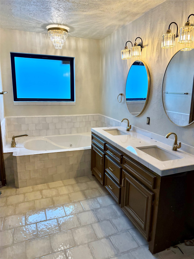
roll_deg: -0.9
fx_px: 179
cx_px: 97
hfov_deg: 56.8
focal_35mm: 24
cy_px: 130
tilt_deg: -10.3
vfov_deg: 71.6
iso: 125
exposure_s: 1/185
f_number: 1.78
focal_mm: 6.76
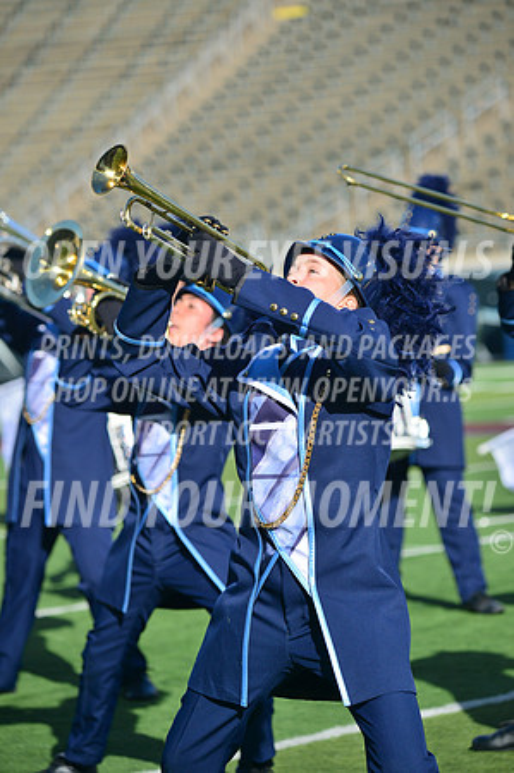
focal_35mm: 185
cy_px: 386
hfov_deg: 7.4
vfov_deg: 11.1
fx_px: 3971
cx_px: 257
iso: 125
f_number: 5.6
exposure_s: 1/1250
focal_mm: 185
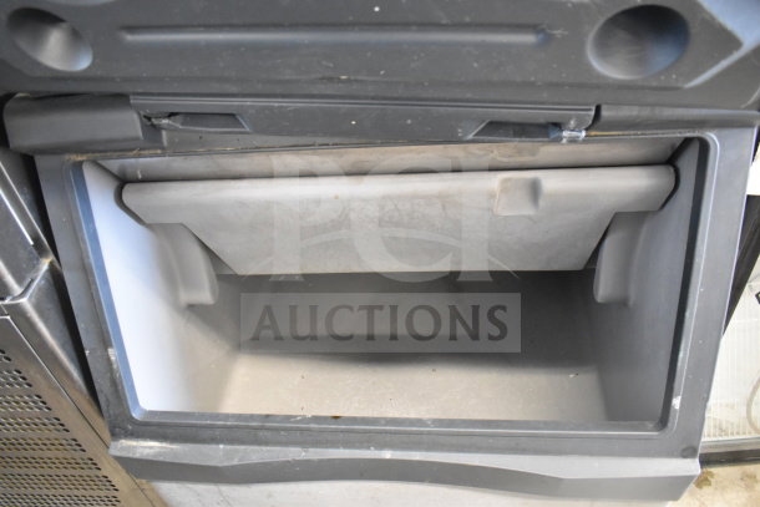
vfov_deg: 48.0
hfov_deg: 67.4
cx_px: 380
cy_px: 254
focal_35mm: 27
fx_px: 570
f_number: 3.5
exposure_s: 1/30
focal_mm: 18
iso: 4500
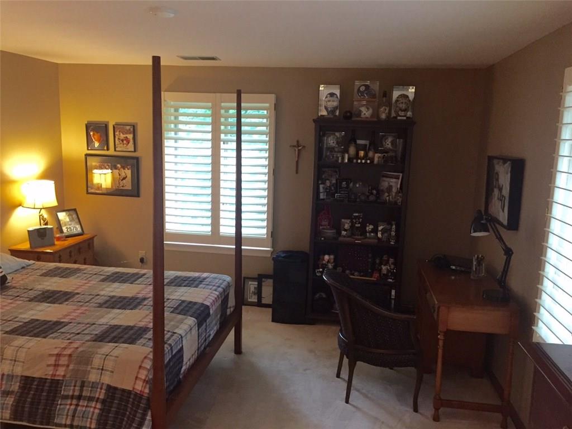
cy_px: 214
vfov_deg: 48.2
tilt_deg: -9.3
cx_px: 286
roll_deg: -2.3
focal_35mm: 29
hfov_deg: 61.7
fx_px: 479
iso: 250
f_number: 2.2
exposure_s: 1/24
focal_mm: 4.15
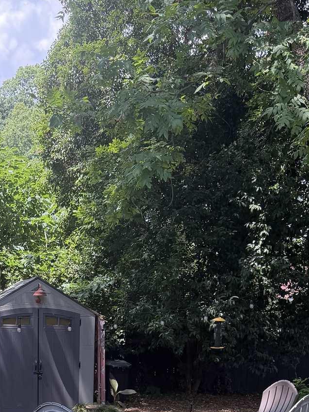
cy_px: 471
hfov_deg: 22.4
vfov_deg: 27.0
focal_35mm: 65
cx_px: 86
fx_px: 774
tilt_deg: -11.9
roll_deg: -1.9
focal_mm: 6.76
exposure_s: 1/728
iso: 100
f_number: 1.78
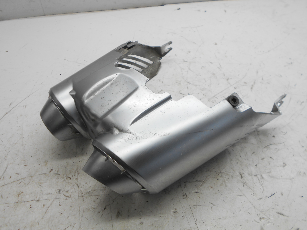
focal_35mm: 30
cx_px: 154
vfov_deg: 46.8
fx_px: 266
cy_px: 115
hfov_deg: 60.0
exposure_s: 1/60
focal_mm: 5.1
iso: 80
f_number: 3.4
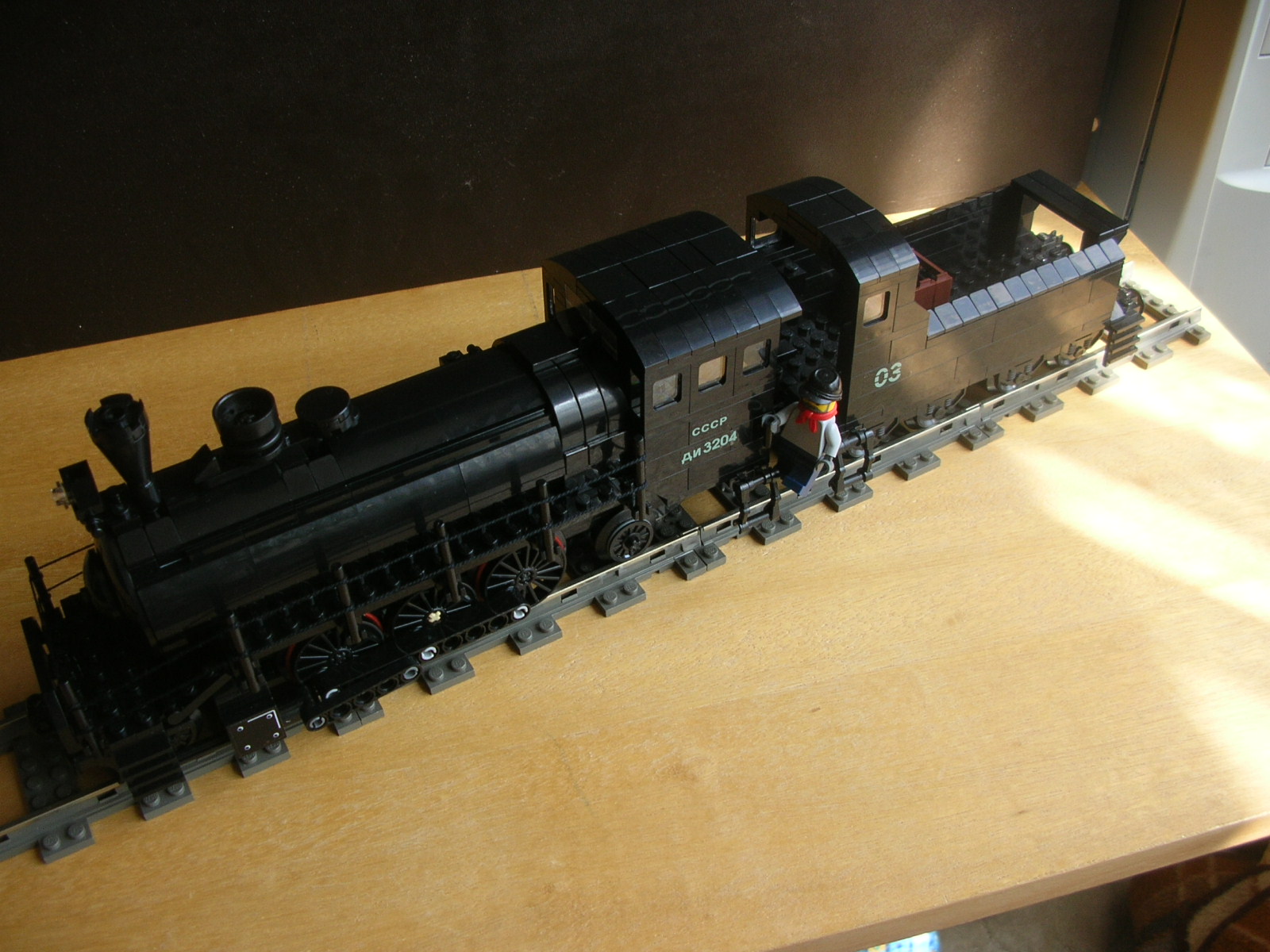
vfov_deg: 40.7
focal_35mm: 35
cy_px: 476
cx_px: 635
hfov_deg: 52.6
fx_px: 1284
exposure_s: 1/57
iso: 50
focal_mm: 5.8
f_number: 2.8
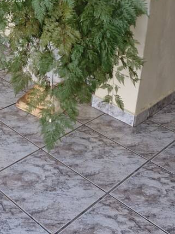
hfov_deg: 23.1
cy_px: -27
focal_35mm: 58
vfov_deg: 29.7
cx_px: -37
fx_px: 391
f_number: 1.8
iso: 50
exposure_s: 1/310
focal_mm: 5.54
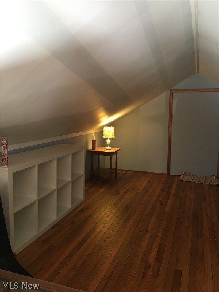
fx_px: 245
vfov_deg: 61.7
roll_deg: +0.4
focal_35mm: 29
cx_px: 110
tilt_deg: -8.1
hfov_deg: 48.2
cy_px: 146
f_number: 2.2
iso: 100
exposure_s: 1/15
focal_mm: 4.15
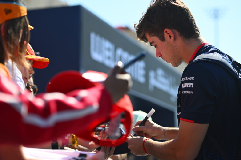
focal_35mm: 86
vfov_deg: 15.9
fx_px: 576
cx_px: 120
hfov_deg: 23.6
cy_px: 80
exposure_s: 1/1600
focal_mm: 86
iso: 100
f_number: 2.8
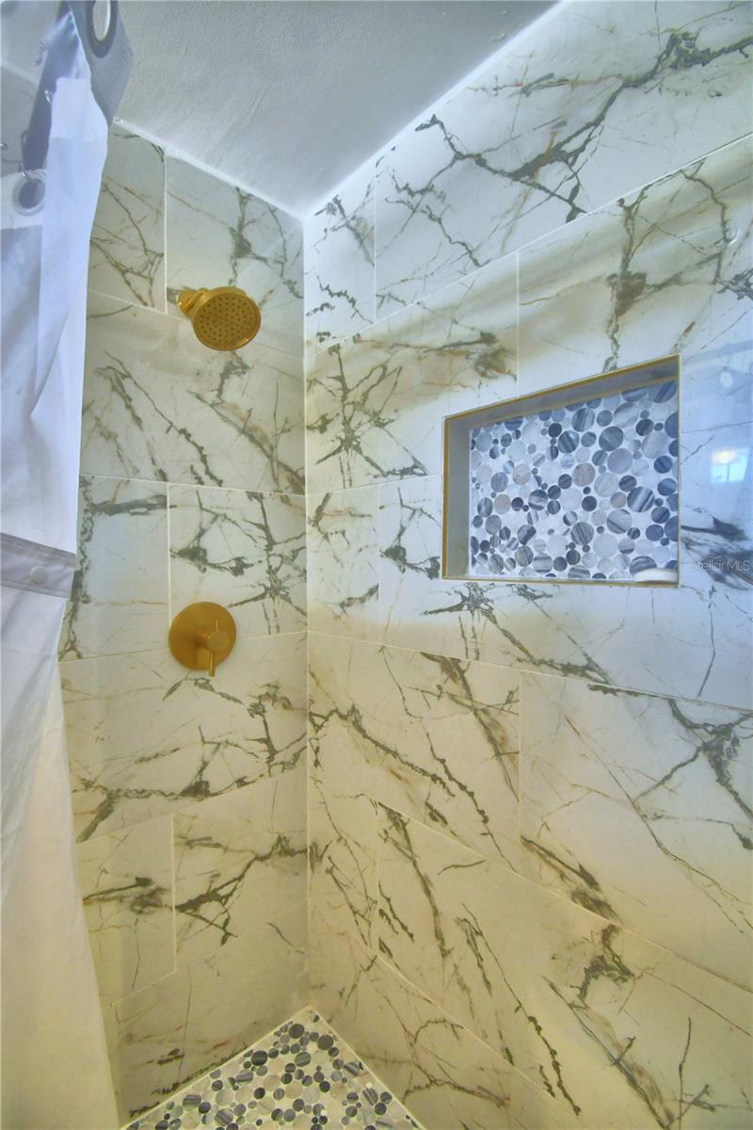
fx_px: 471
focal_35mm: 15
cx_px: 376
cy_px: 565
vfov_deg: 100.4
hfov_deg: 77.3
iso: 720
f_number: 4.5
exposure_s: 1/30
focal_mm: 10
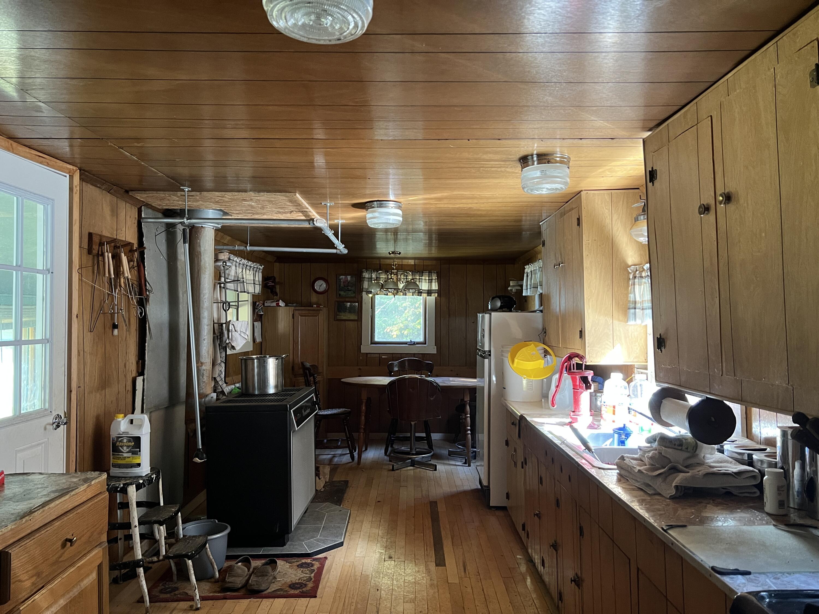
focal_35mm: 26
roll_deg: +0.3
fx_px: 615
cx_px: 410
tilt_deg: +0.9
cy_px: 307
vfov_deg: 53.1
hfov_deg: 67.3
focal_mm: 5.7
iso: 400
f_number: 1.5
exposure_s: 1/60
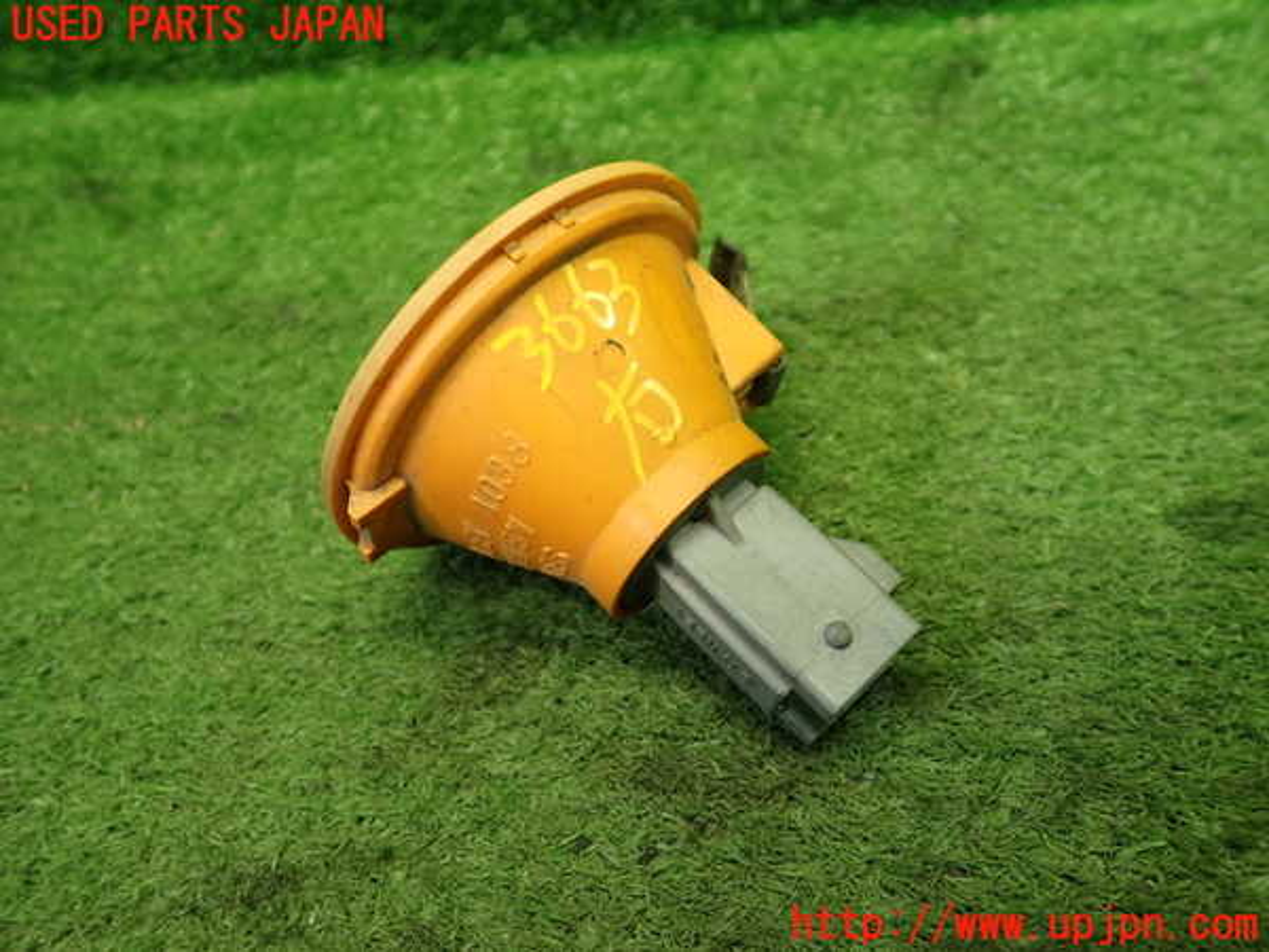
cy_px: 476
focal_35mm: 30
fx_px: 1100
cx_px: 634
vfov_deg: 46.8
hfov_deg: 60.0
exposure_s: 1/30
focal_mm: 5.4
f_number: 2.3
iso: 200
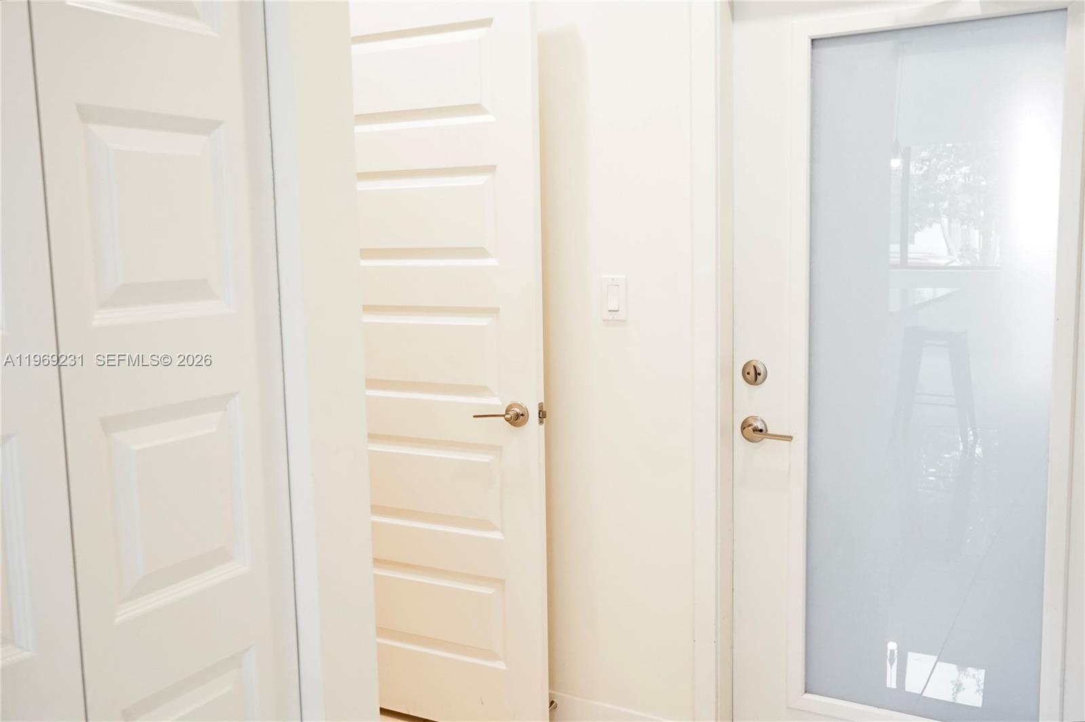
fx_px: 934
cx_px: 542
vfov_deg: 42.3
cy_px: 361
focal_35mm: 31
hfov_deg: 60.3
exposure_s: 1/60
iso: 1600
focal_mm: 21
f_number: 4
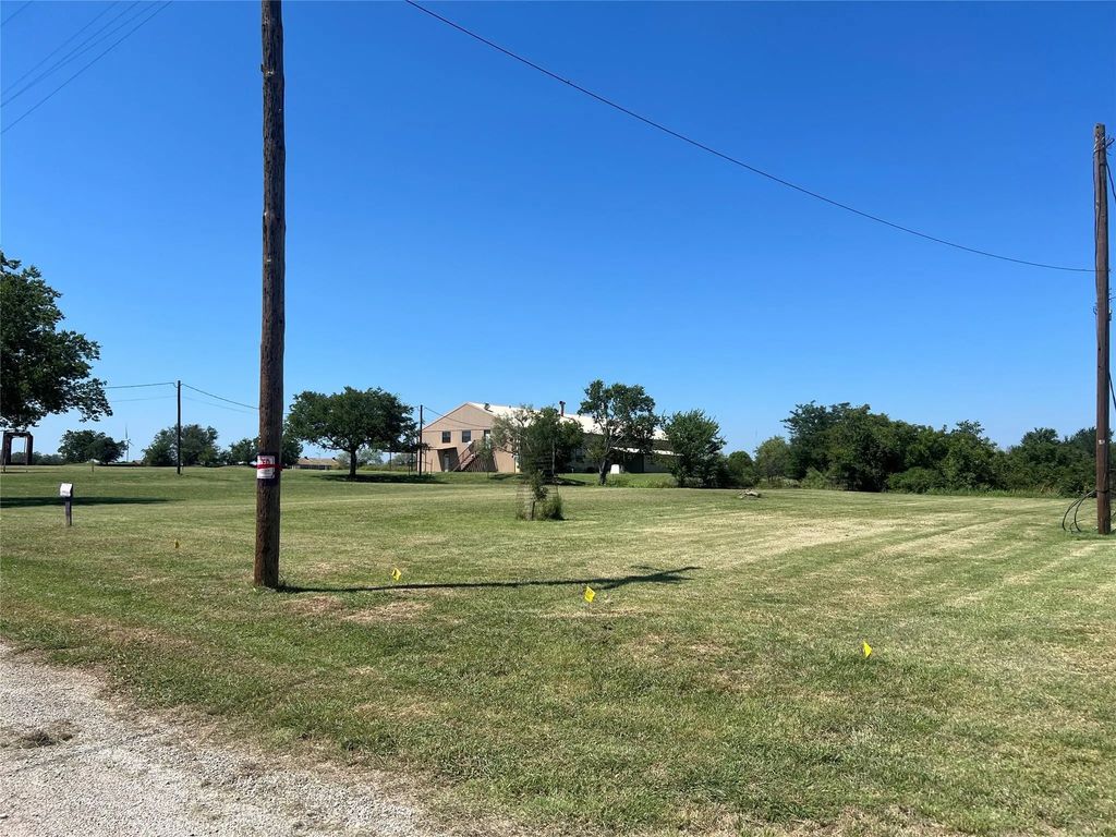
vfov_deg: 53.1
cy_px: 418
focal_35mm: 26
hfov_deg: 67.3
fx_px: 838
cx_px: 558
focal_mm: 5.7
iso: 50
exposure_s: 1/4831
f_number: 1.5
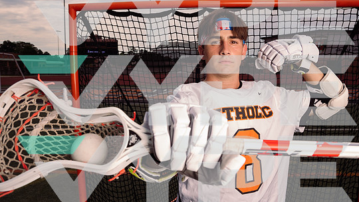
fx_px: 257
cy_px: 91
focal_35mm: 27
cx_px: 187
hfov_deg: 69.8
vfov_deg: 42.9
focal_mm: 24
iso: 50
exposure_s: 1/250
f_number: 7.1
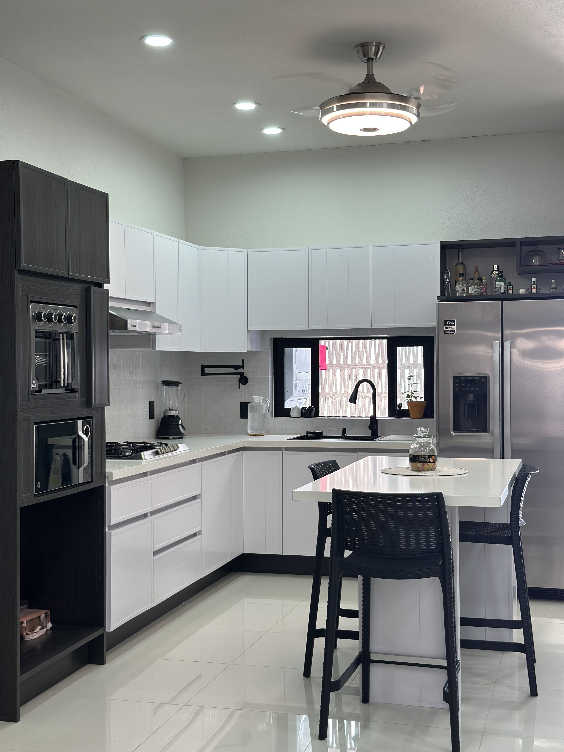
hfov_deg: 30.3
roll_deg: -0.6
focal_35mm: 48
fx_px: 1043
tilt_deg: -0.9
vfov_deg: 39.7
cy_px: 376
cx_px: 282
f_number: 1.78
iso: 80
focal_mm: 6.86
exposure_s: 1/120
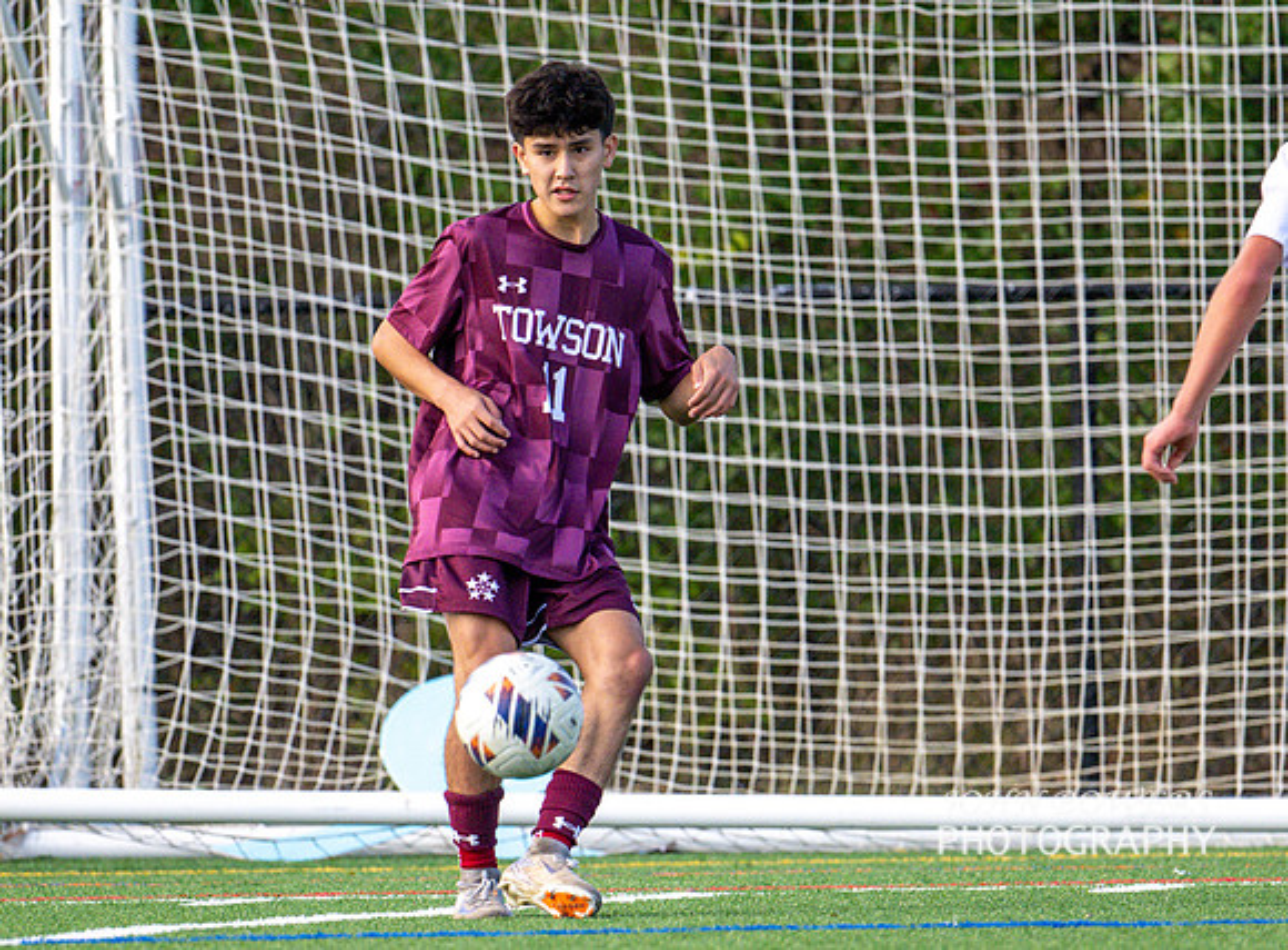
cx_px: 587
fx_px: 30550
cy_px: 670
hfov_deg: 2.4
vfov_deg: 1.8
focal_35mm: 826
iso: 1800
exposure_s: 1/2500
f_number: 4.5
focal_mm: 400
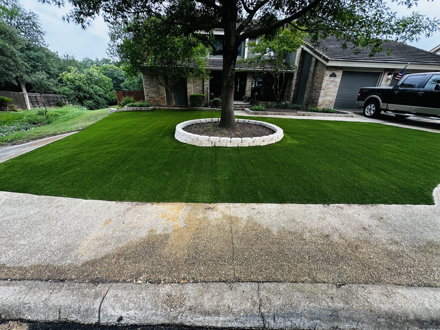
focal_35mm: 14
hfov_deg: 102.1
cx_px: 220
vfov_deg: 85.7
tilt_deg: -24.6
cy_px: 165
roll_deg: -1.2
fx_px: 178
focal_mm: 2.22
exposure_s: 1/169
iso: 40
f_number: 2.2
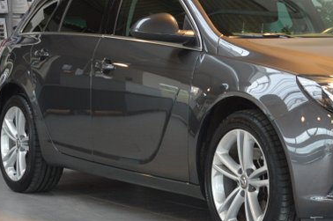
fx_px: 1026
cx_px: 299
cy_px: 93
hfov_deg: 18.1
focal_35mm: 111
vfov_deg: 12.3
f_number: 4.5
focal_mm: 35
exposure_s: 1/40
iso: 400
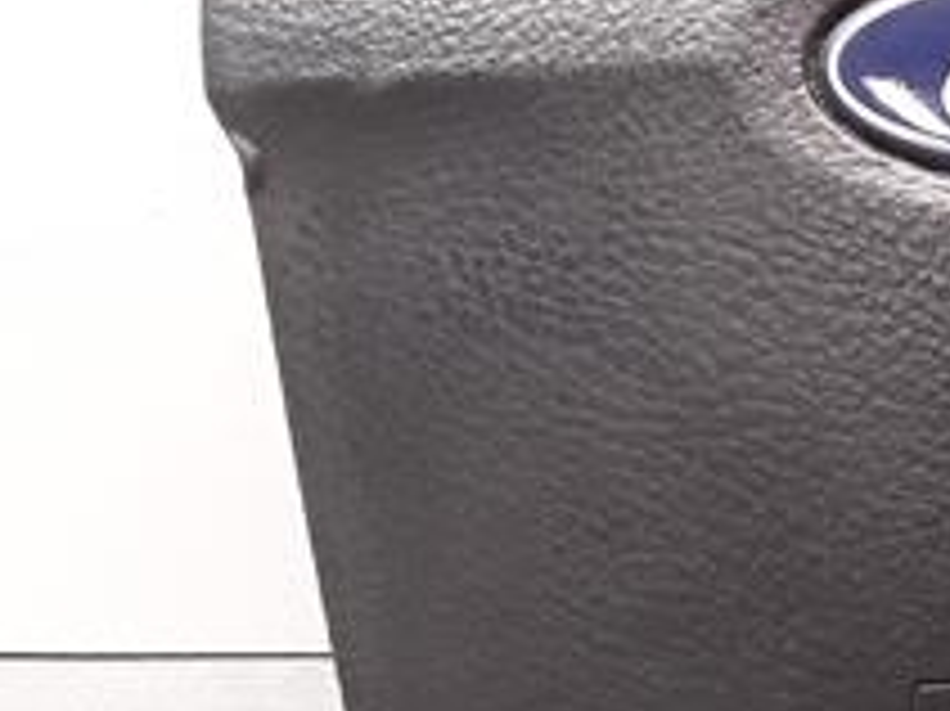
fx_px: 2331
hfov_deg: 21.0
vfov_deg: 17.3
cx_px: 1220
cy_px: 441
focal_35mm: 85
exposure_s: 1/50
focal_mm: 2.91
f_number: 1.9
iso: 125
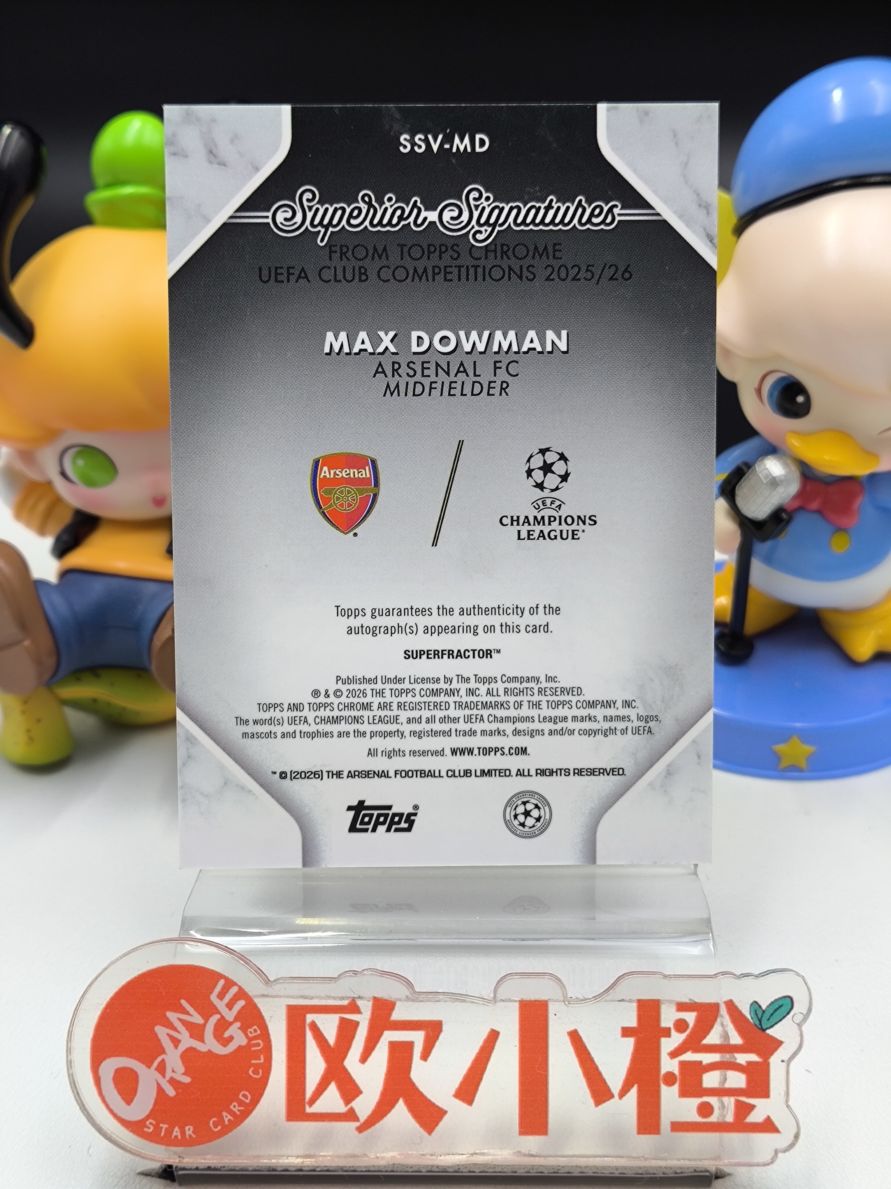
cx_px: 446
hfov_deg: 31.5
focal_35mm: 46
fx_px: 1579
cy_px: 594
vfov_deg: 41.2
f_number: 1.7
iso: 200
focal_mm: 5.35
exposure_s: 1/100
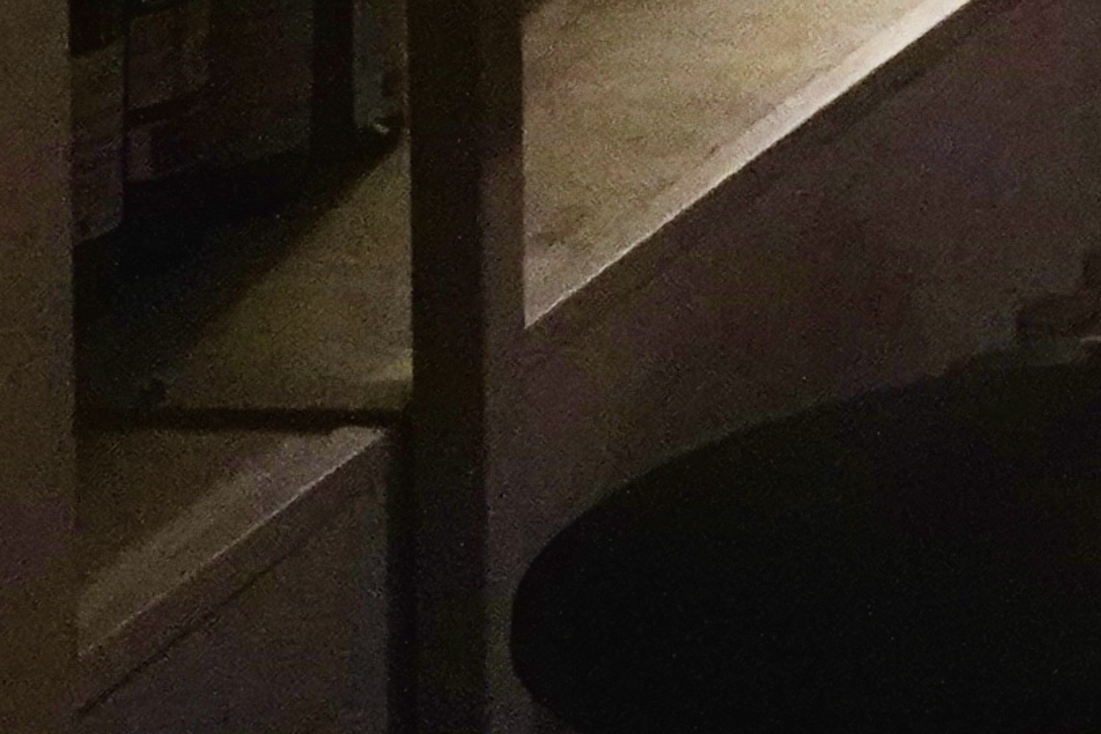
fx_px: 6760
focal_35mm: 221
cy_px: -1787
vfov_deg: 5.6
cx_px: 3744
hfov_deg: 7.6
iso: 12800
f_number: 4.5
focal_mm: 30
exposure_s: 1/160
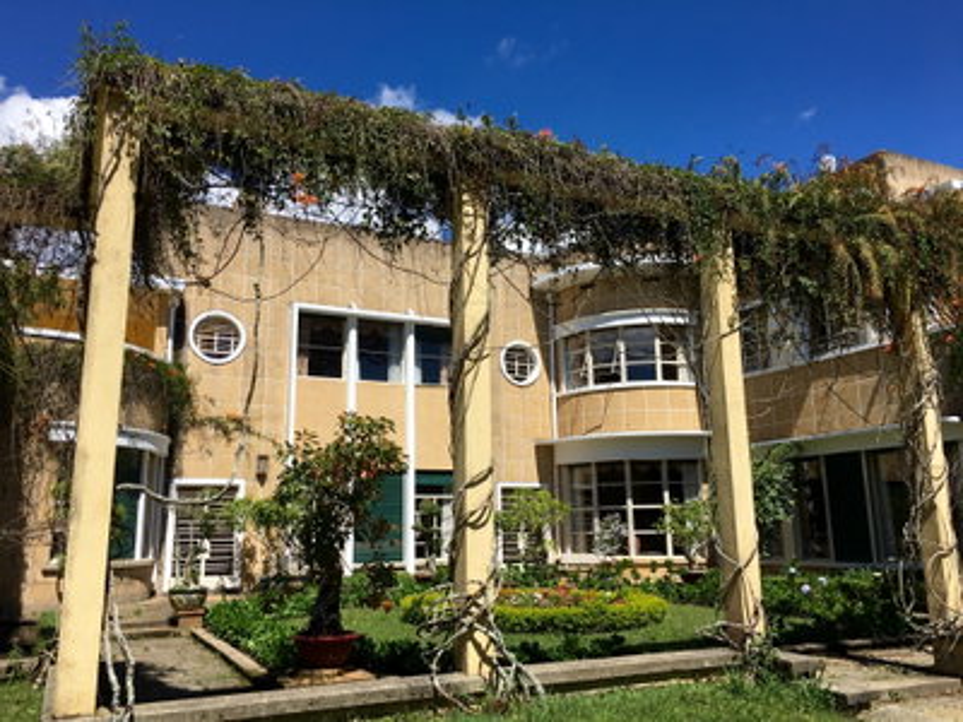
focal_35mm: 29
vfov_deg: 48.2
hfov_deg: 61.7
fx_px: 807
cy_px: 361
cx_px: 482
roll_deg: +0.4
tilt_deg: +12.5
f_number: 2.2
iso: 25
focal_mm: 4.15
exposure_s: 1/2198
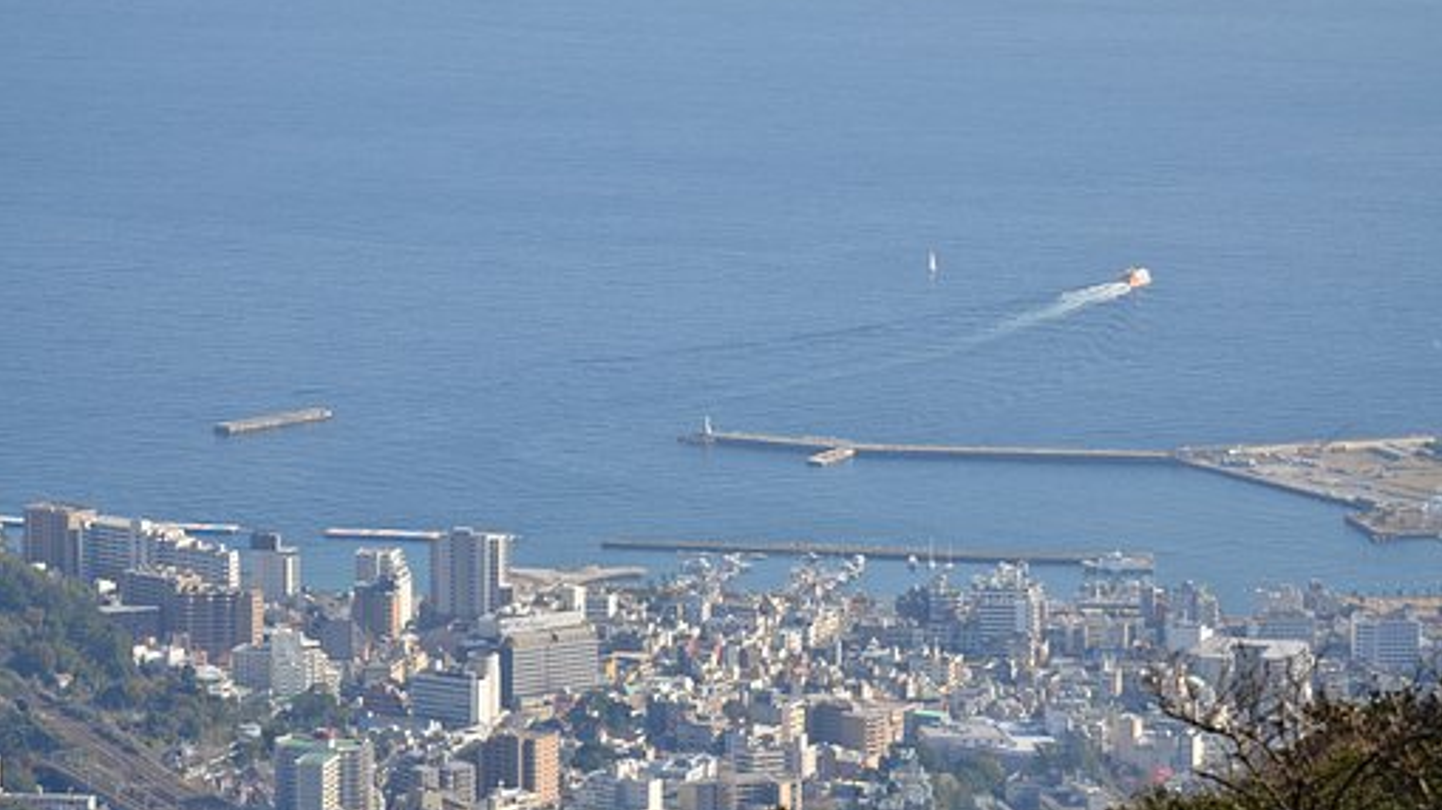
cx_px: 722
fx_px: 6995
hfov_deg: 11.8
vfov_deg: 6.6
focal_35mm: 183
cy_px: 449
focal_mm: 116
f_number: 6.3
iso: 100
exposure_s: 1/800
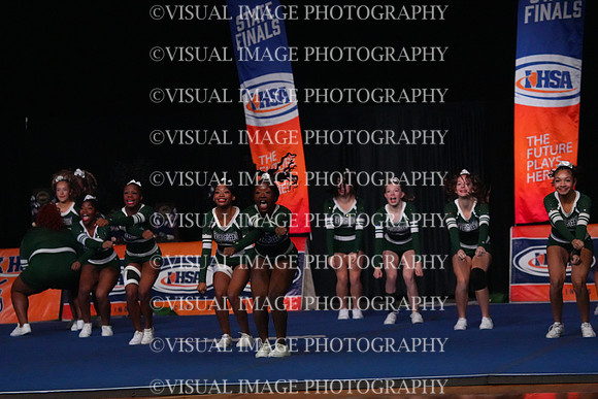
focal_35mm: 180
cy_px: 200
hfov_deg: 11.4
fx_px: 2991
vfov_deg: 7.6
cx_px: 299
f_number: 5.6
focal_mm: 180
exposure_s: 1/1250
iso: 16000
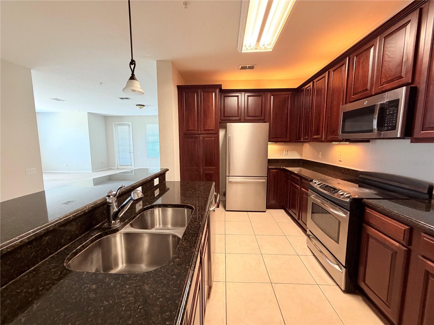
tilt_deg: -5.8
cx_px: 217
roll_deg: +0.2
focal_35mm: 14
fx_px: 176
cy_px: 162
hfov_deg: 102.1
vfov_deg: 85.7
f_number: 2.2
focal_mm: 2.22
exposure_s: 1/60
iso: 400
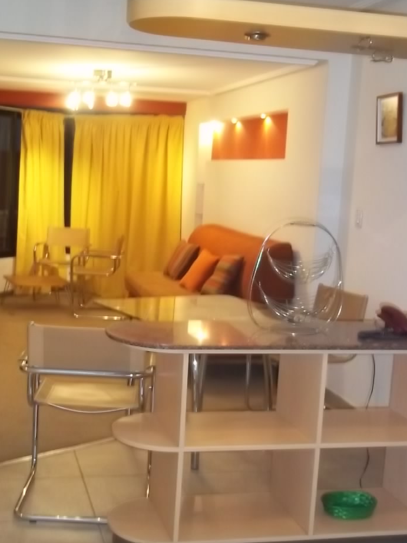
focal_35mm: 50
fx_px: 784
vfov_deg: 38.2
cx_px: 149
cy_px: 280
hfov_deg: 29.0
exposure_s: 1/30
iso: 320
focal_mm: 6.5
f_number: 3.1
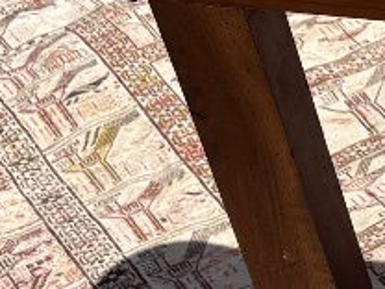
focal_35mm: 150
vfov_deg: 9.9
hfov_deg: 11.1
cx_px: 916
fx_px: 1668
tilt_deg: -39.1
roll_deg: +3.3
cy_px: 115
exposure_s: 1/4329
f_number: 1.6
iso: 50
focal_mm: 5.96
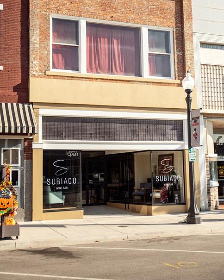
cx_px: 108
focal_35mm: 50
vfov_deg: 37.2
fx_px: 414
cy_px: 114
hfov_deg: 30.2
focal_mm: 42
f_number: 2.8
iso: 80
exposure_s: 1/8000
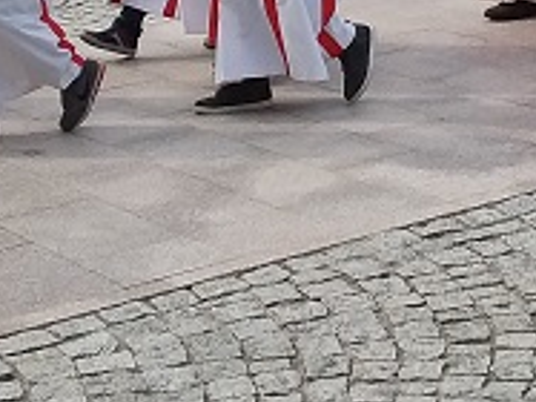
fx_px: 1563
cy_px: -223
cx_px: 530
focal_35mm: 101
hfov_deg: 19.0
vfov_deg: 13.7
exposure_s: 1/1097
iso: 40
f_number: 1.9
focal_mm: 2.91
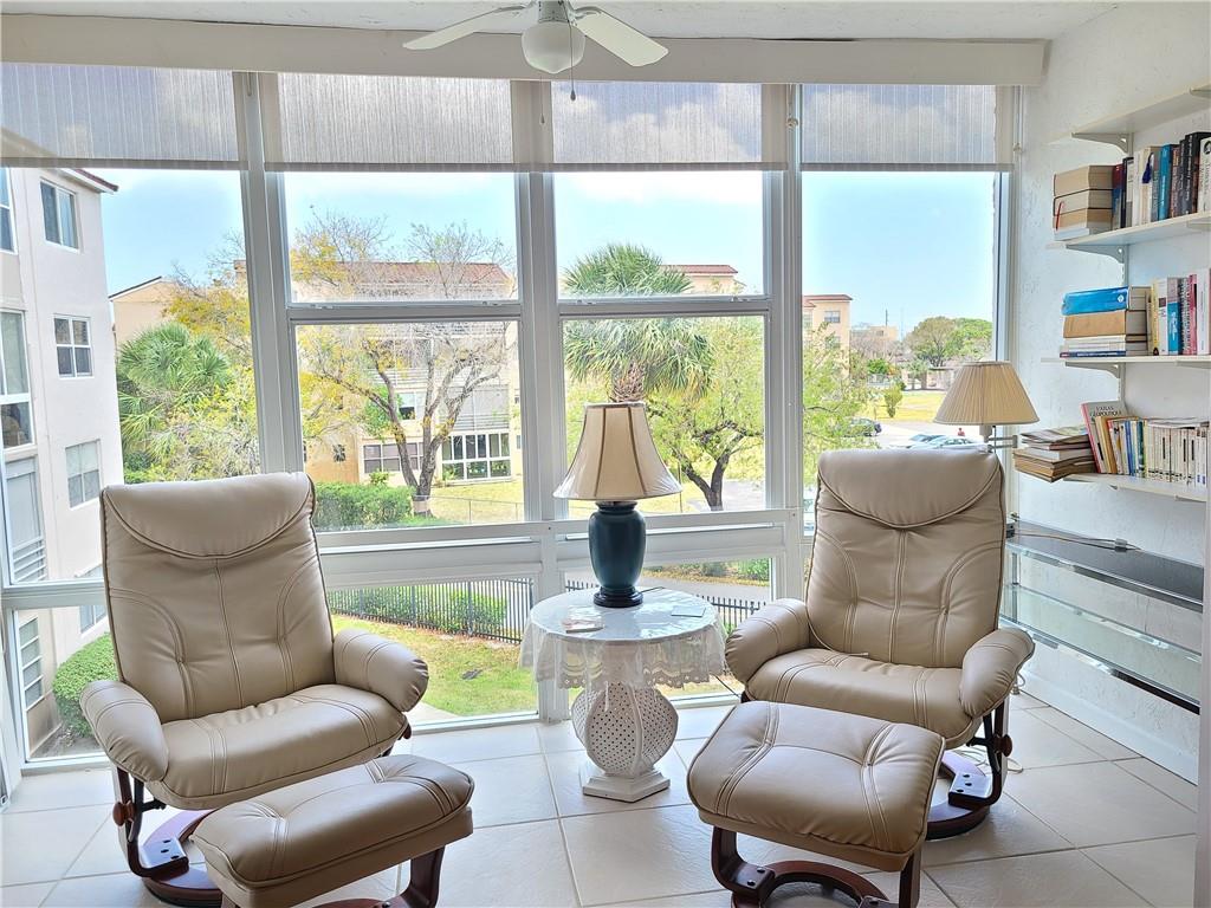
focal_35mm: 26
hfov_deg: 67.3
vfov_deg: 53.1
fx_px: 910
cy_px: 454
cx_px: 606
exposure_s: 1/119
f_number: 1.8
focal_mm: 5.4
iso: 64
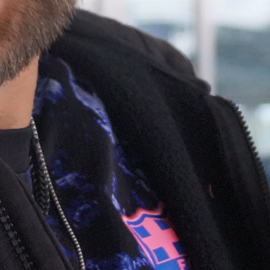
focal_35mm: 253
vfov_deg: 6.8
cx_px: -51
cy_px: -173
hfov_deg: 6.9
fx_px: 2233
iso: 800
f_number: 4.5
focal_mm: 26
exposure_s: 1/160
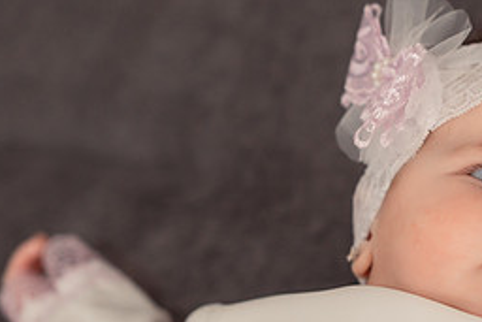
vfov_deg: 6.3
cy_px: 255
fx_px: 2907
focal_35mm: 217
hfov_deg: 9.4
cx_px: 505
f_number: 2.2
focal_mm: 85
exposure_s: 1/160
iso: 1600
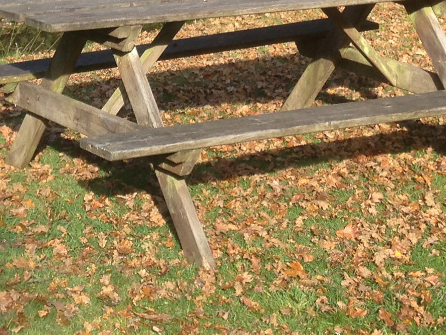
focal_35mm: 121
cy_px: -190
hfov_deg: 16.2
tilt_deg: -4.7
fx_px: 1559
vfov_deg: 11.7
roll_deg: -0.4
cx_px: 97
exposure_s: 1/263
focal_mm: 4.12
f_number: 2.4
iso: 50
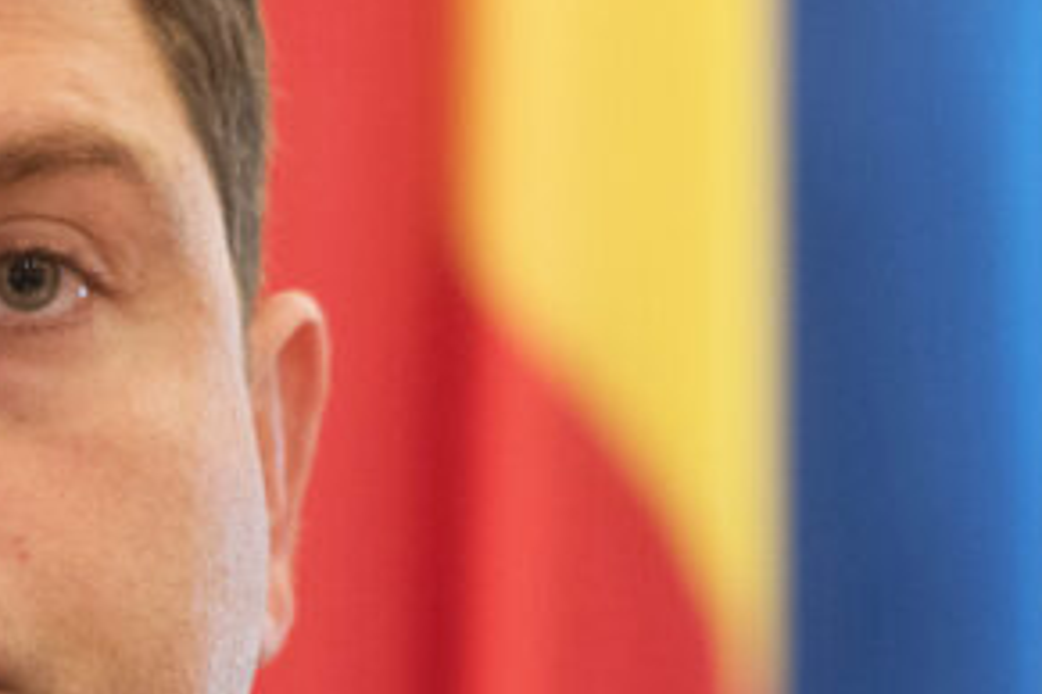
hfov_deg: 3.9
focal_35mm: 528
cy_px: 413
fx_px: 15281
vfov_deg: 2.6
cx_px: -21
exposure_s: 1/125
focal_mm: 200
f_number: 2.8
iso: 3200
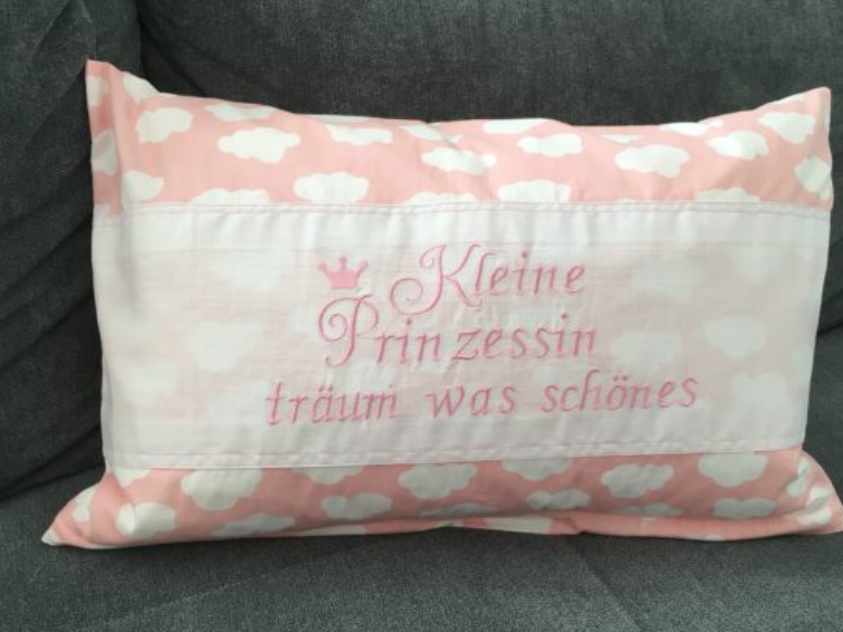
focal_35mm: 32
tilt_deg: -26.8
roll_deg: -7.0
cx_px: 459
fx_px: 779
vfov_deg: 44.1
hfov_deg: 56.7
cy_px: 336
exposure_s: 1/33
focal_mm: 4.15
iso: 25
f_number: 2.2
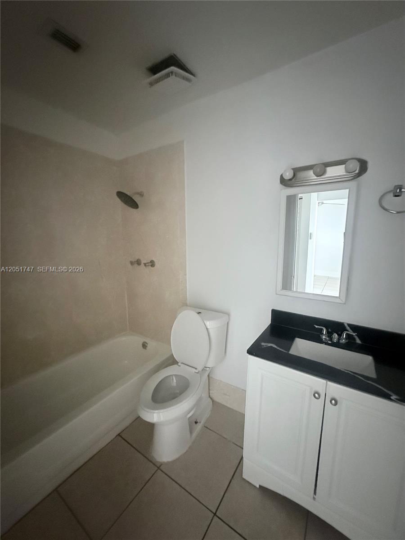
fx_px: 218
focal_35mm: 14
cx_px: 202
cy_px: 270
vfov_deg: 102.1
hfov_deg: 85.7
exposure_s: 1/34
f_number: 2.2
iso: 1600
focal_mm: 2.22
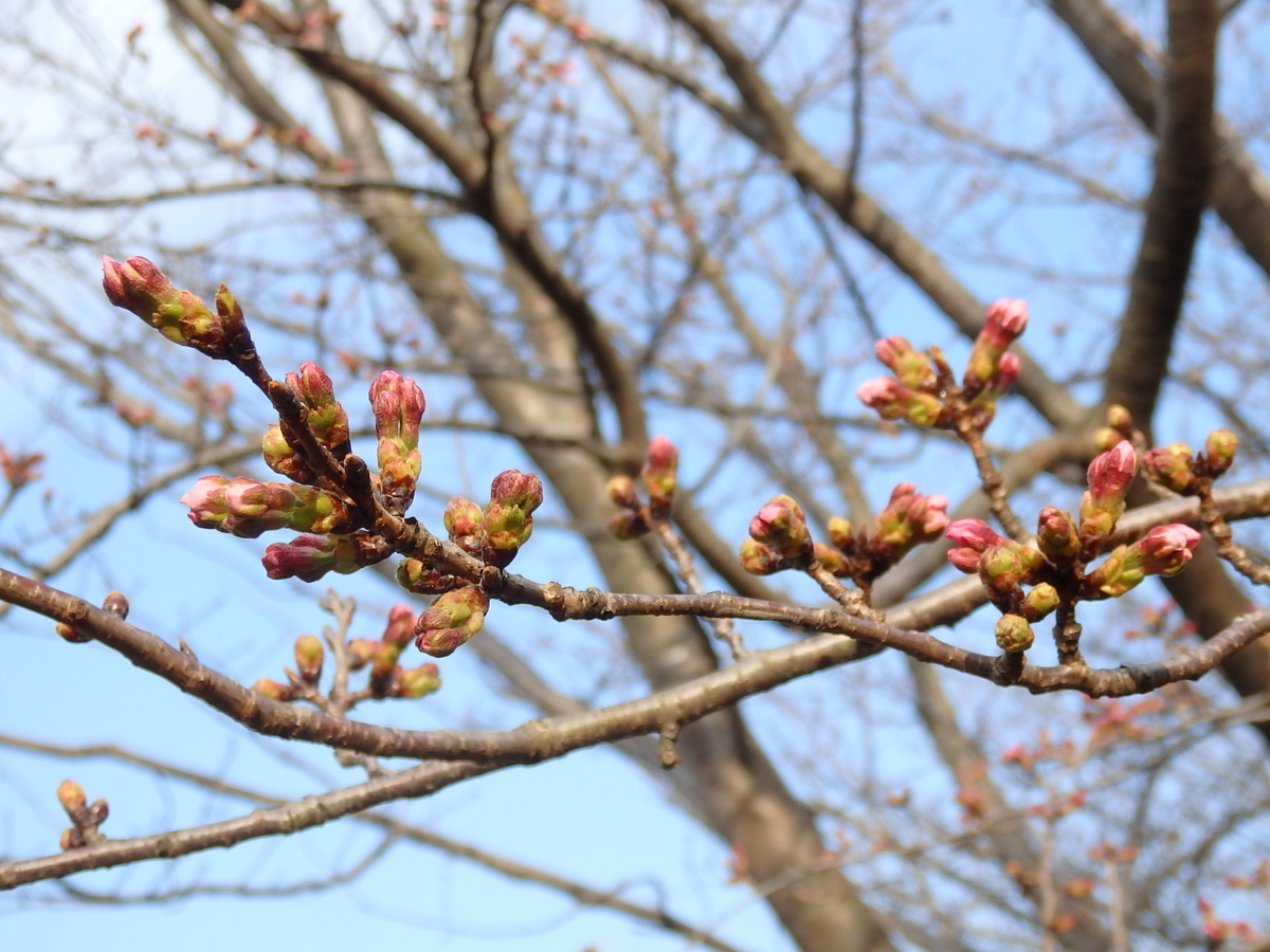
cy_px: 476
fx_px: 2678
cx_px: 635
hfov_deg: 26.7
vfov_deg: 20.2
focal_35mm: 73
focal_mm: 13.1
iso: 125
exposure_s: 1/320
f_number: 4.5
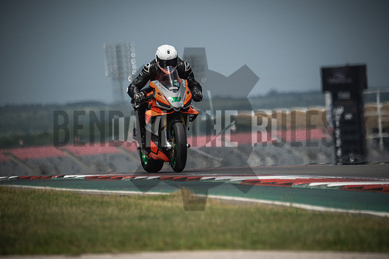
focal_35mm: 600
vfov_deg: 2.3
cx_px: 194
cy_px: 130
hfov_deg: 3.4
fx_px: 6485
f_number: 5.6
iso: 800
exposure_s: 1/5000
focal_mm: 400
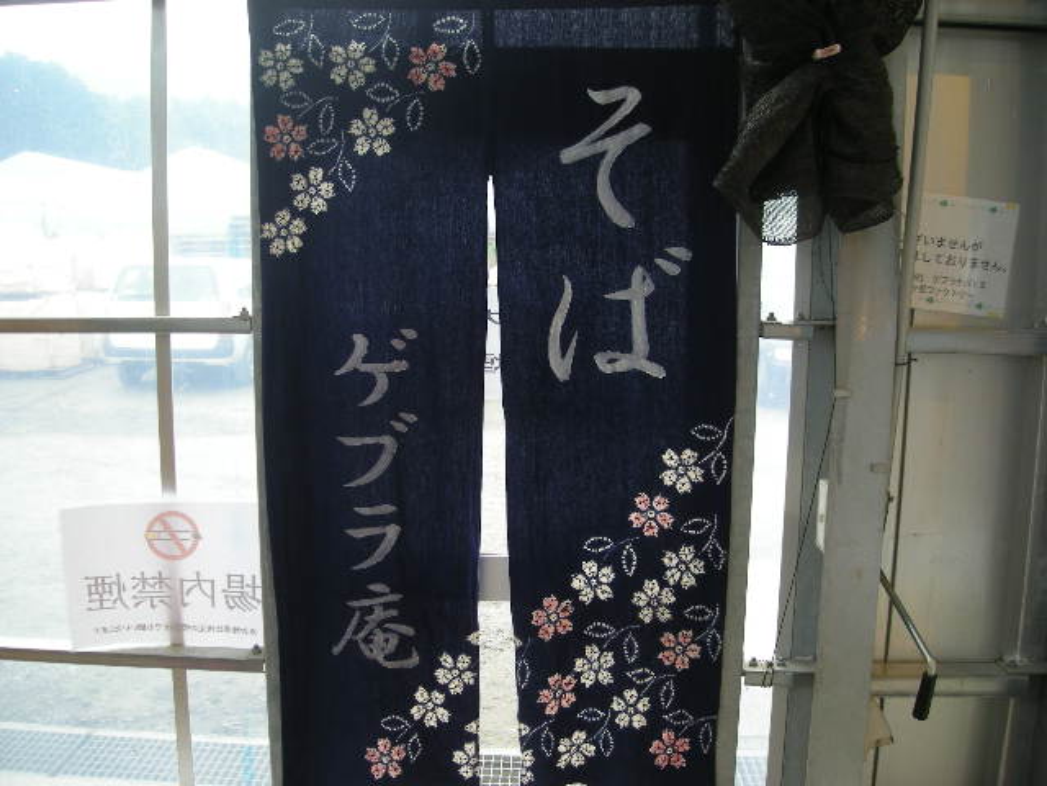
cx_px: 524
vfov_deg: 40.7
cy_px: 393
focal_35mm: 35
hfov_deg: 52.6
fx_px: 1059
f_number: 2.8
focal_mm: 5.7
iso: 62
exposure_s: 1/59.6
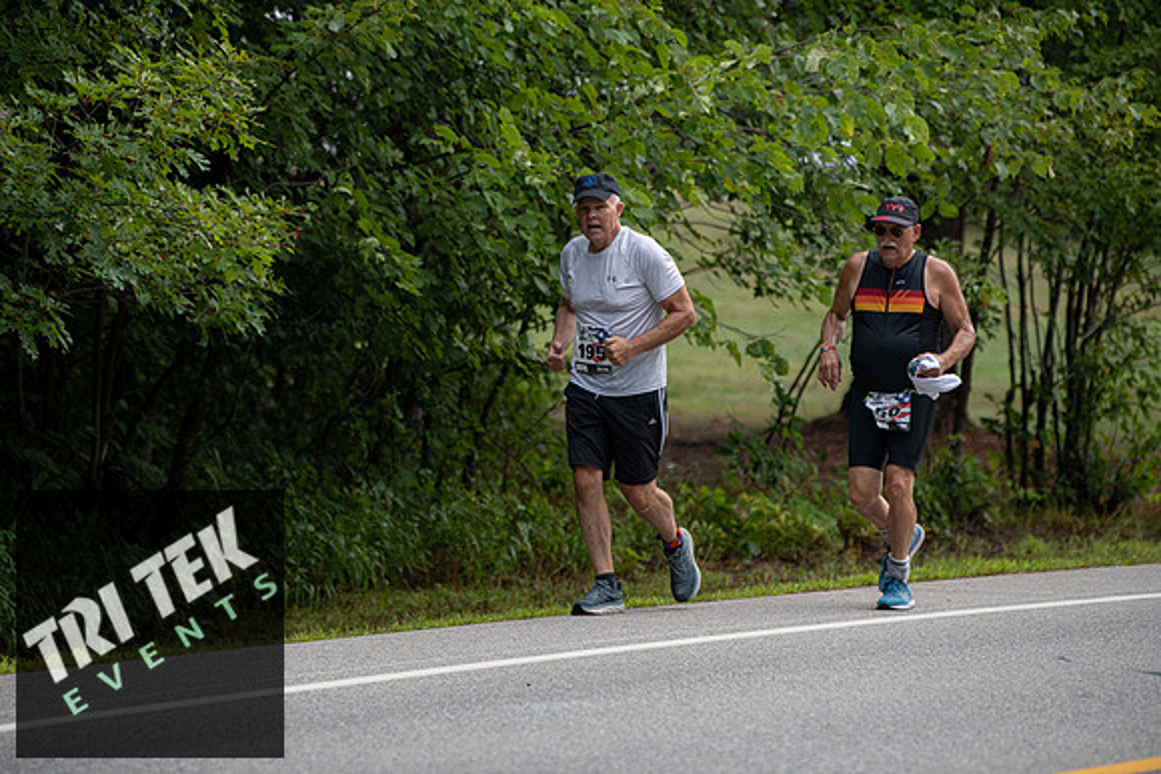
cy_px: 387
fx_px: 6451
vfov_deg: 6.9
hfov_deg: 10.3
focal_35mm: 200
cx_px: 580
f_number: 4
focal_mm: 200
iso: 200
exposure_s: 1/400
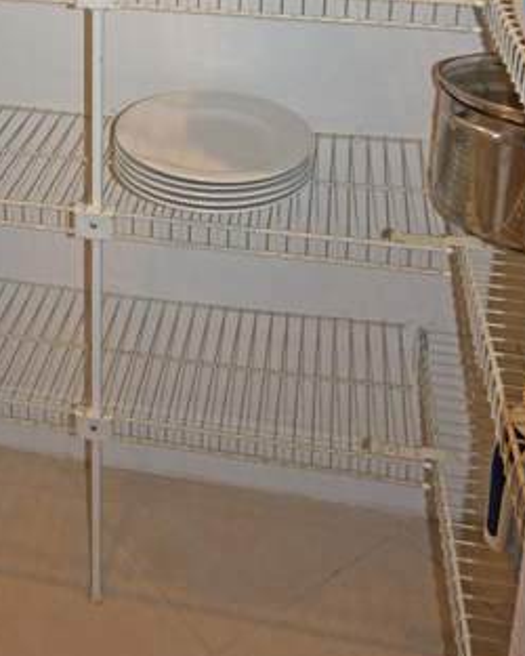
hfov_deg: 28.4
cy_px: -67
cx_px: 86
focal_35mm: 52
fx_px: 1009
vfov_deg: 31.8
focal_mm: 16
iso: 400
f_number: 4
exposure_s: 1/160
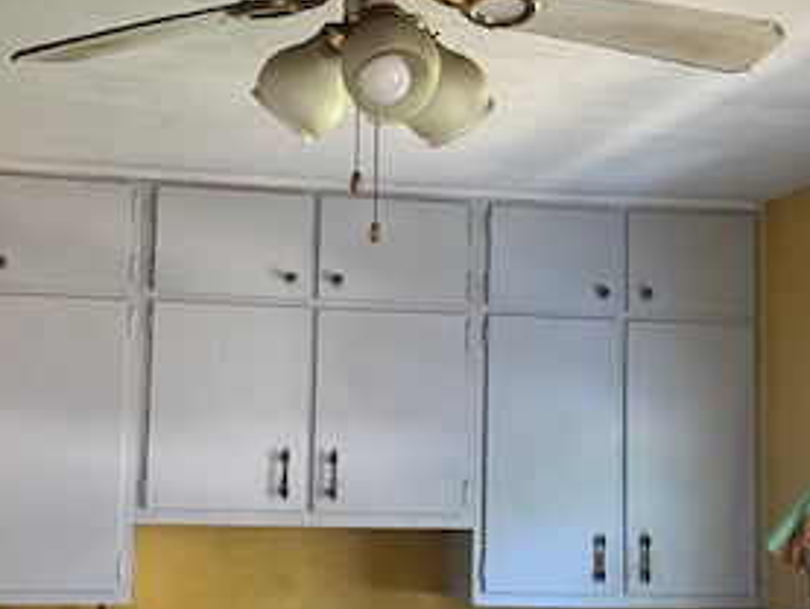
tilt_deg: +4.8
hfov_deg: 32.1
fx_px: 1405
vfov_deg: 24.4
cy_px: 340
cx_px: 348
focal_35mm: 60
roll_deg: -0.8
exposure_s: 1/60
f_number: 1.8
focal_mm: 4.25
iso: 250
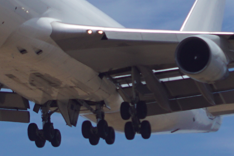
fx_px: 4256
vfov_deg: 2.1
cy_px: 68
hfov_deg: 3.1
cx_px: 164
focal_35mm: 655
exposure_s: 1/800
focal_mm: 75
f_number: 9
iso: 125
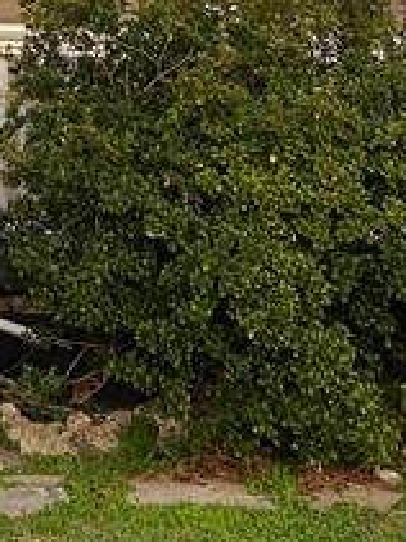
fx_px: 1972
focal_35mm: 126
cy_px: -290
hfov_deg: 11.4
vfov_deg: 14.5
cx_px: -167
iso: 50
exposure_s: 1/601
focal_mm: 5.7
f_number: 1.5
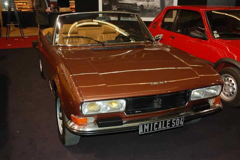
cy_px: 80
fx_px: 270
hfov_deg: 47.9
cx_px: 120
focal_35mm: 40
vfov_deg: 33.0
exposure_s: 1/60
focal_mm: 27
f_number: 3.8
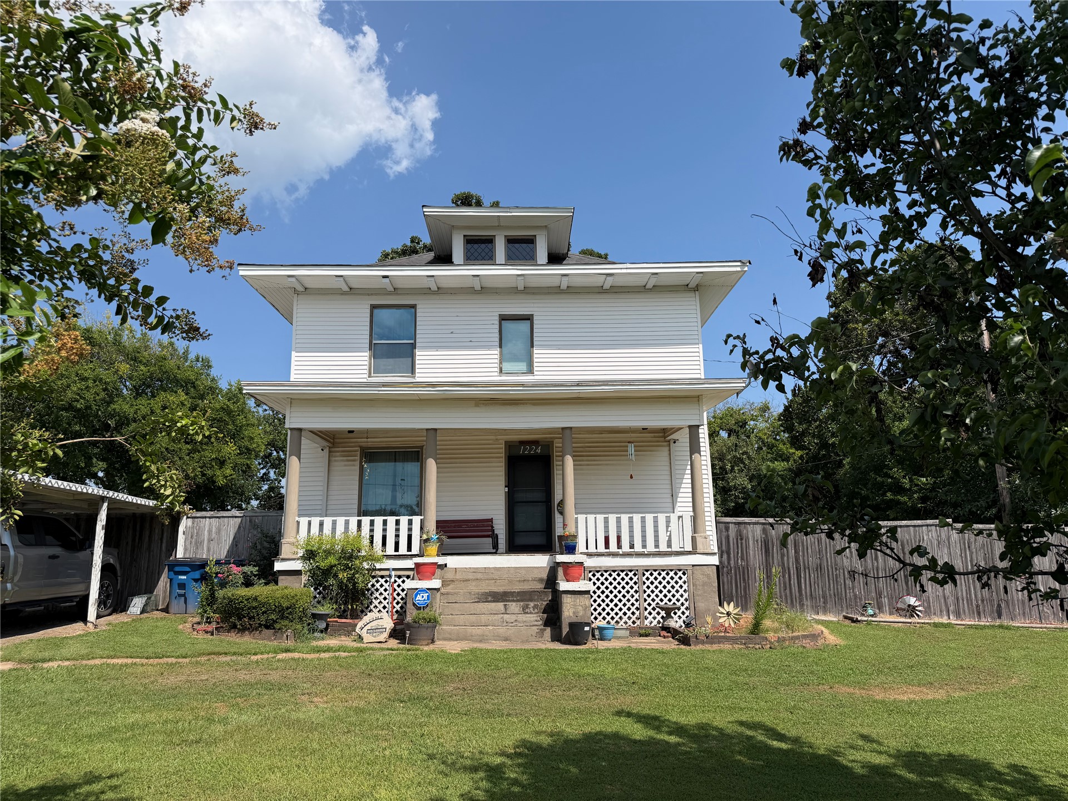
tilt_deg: +11.6
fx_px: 740
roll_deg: +0.4
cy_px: 400
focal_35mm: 24
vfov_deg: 56.8
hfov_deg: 71.6
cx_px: 534
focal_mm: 6.76
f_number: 1.78
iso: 80
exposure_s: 1/4975
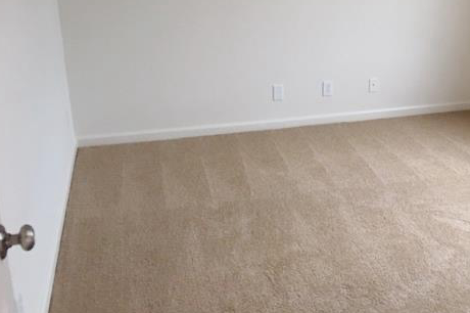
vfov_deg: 31.7
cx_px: 316
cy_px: 120
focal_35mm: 42
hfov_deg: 45.7
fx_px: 548
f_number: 2.2
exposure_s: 1/15
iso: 100
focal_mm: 4.15
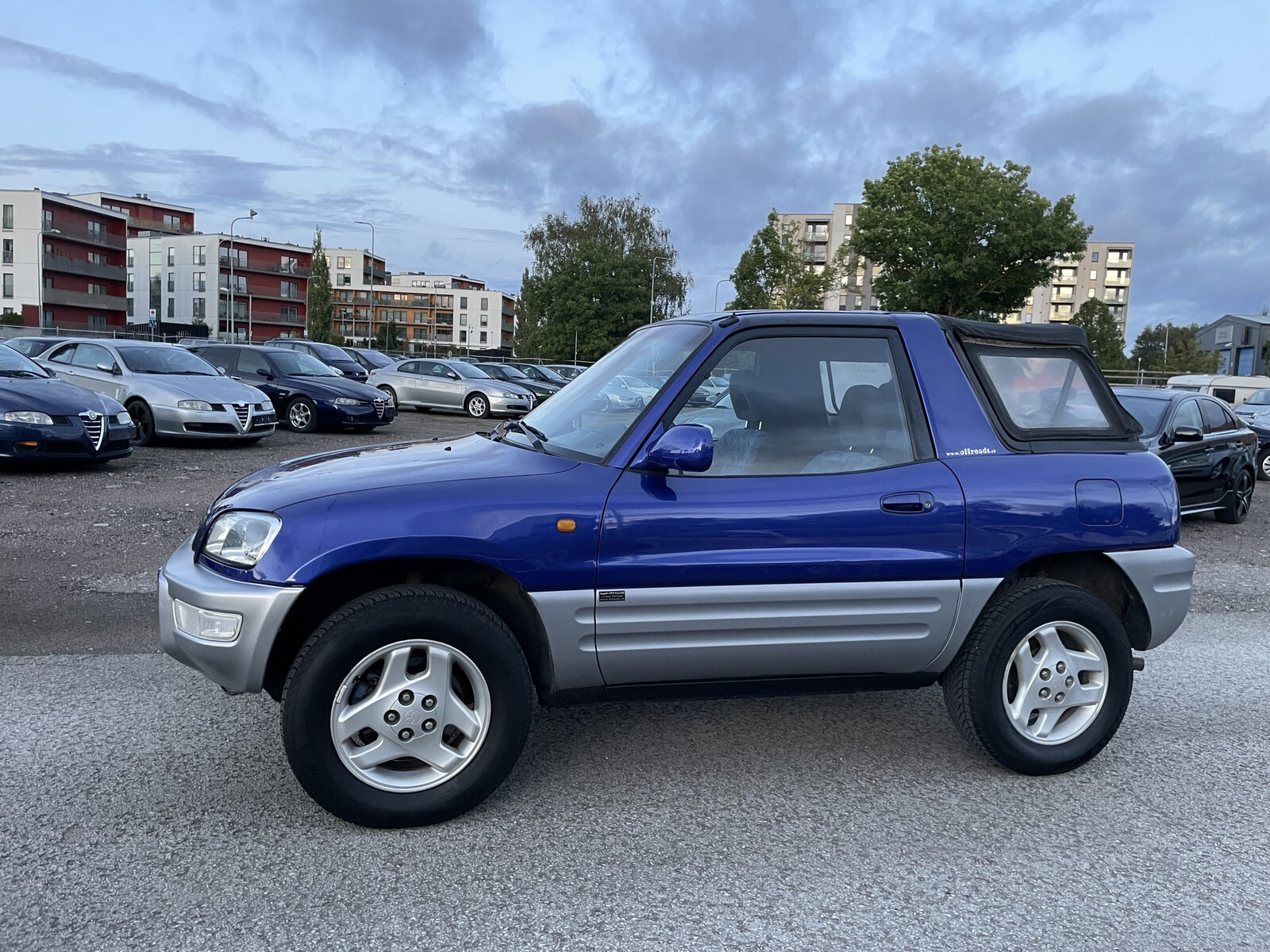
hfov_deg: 67.3
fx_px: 954
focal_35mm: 26
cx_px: 635
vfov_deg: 53.1
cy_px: 476
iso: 125
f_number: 1.6
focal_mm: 4.2
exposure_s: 1/81
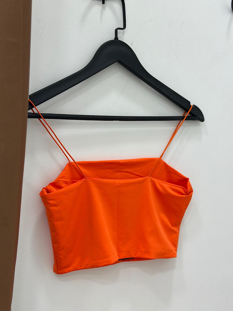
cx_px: 116
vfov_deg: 39.7
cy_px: 156
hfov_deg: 30.3
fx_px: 431
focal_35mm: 48
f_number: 1.78
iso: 64
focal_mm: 6.86
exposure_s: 1/121
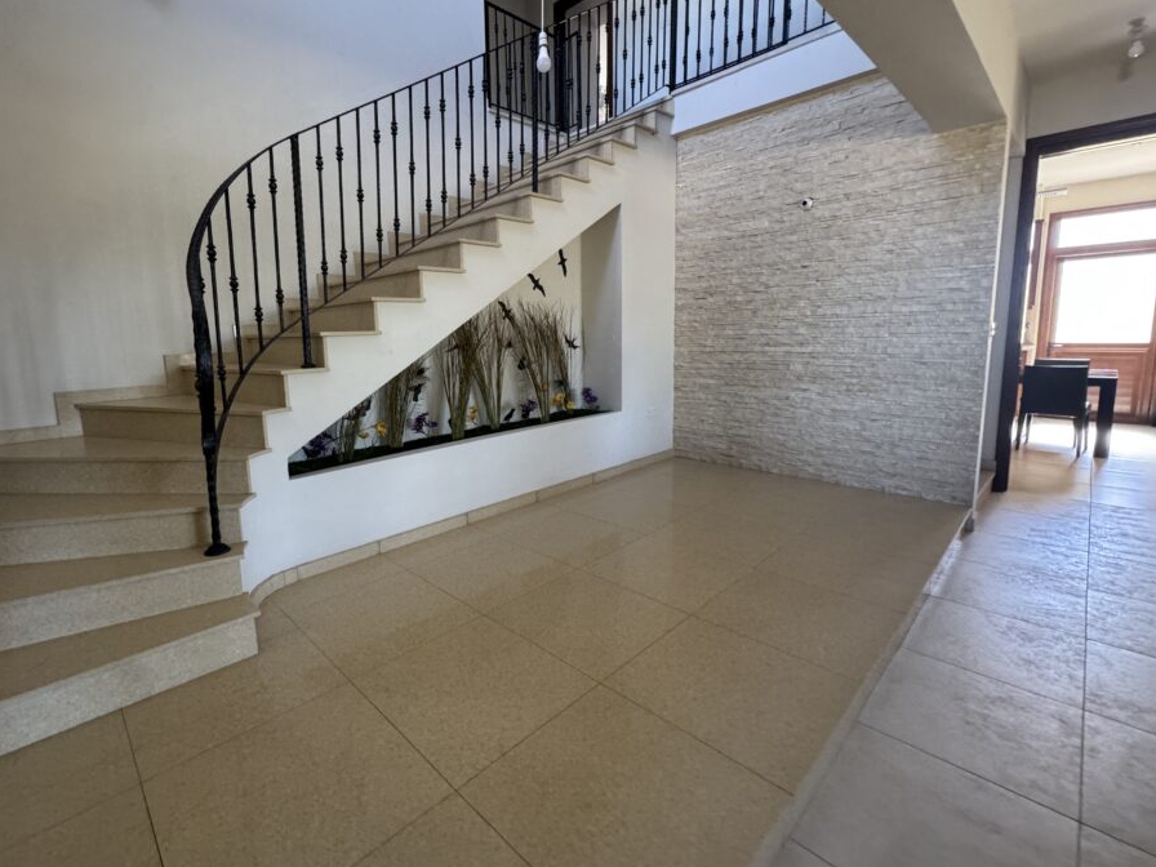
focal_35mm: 16
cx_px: 499
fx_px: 534
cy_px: 399
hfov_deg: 93.9
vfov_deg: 78.0
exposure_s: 1/99
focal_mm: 2.22
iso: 250
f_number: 2.2
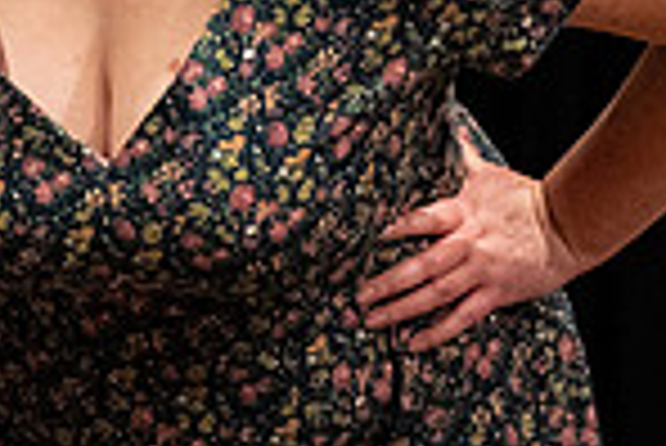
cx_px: -372
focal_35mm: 517
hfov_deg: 4.0
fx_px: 9574
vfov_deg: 2.7
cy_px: -230
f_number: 3.2
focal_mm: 77.3
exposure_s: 1/250
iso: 2000
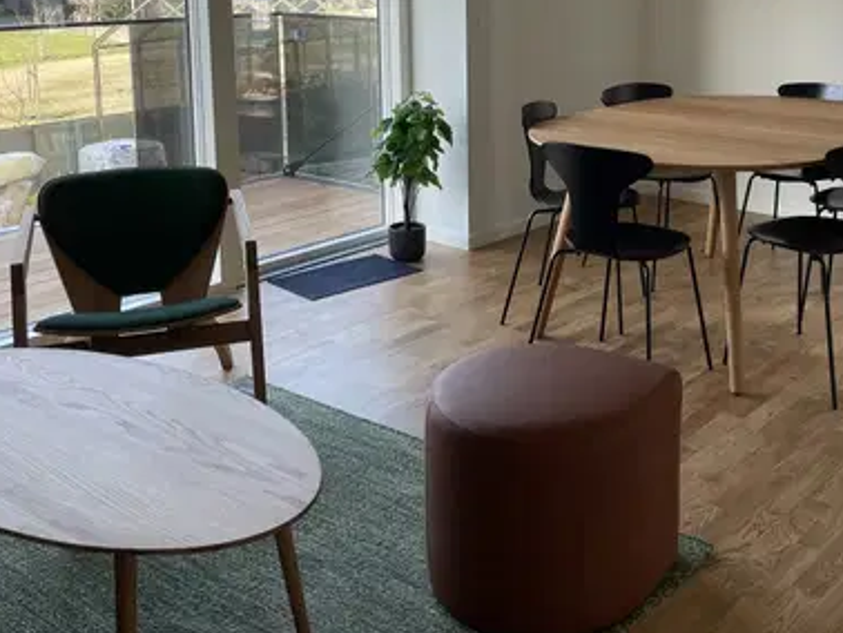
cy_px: 125
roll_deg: +0.1
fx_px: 1072
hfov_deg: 42.2
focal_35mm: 44
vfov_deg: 32.0
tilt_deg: -8.2
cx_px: 575
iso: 32
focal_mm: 4.2
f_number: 1.6
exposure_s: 1/100
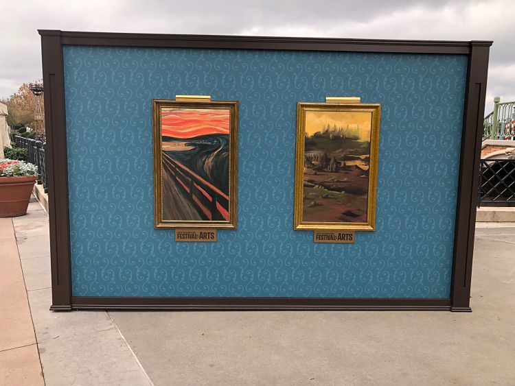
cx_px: 258
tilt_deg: -8.7
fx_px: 417
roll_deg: +0.4
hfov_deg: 63.4
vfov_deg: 49.8
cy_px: 193
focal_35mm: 28
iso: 20
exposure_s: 1/408
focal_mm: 3.99
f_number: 1.8
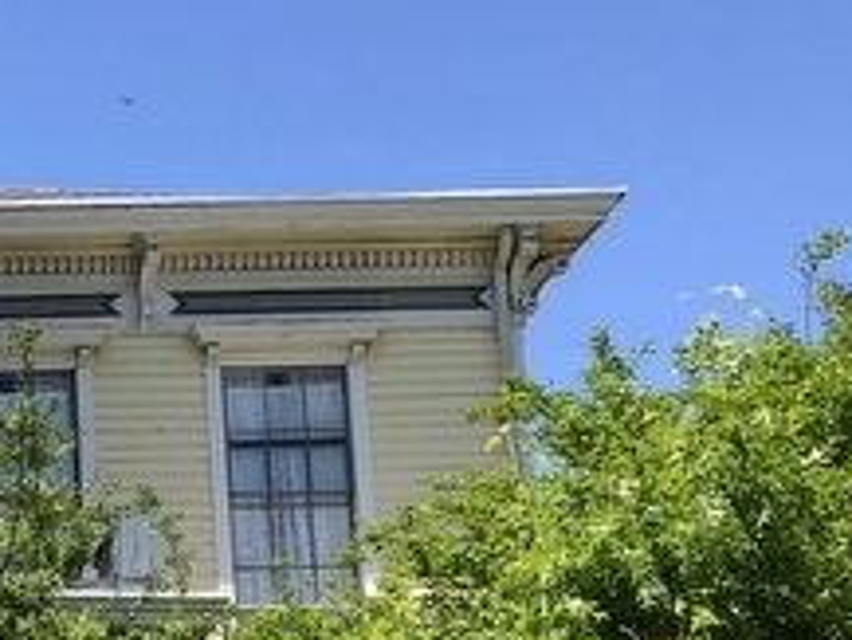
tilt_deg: +11.8
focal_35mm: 103
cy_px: 707
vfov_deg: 14.1
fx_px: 2537
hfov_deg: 16.5
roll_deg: +2.4
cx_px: -597
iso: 20
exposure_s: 1/1245
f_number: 1.8
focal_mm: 4
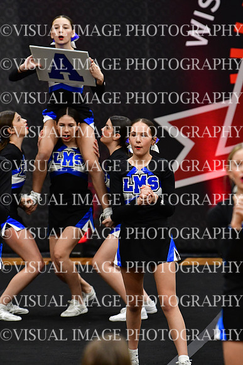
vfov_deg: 6.9
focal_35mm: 300
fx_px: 3035
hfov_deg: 4.6
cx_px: 122
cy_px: 182
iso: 4000
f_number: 3.5
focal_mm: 200
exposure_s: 1/500
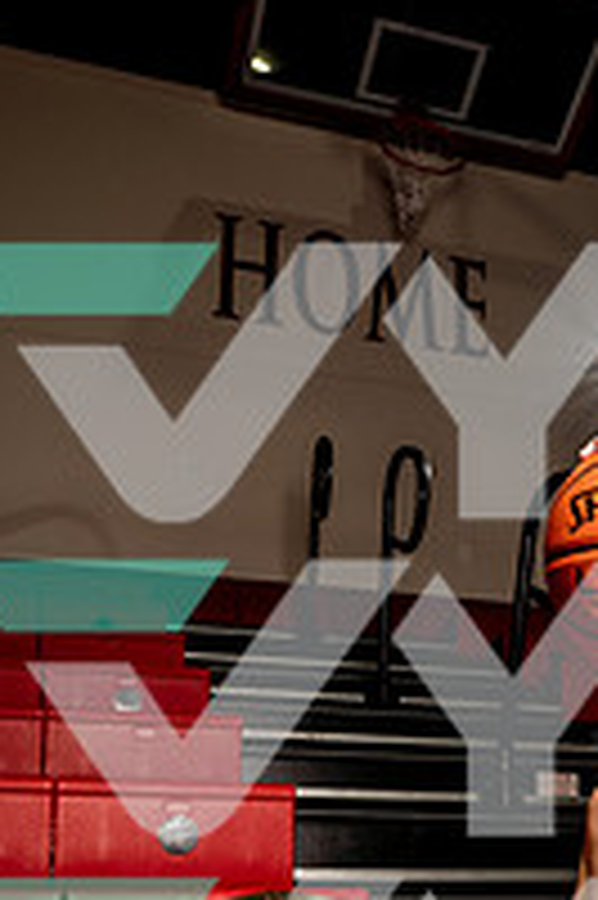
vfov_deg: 35.8
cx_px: 620
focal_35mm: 54
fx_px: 1348
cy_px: 702
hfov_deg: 23.8
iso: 100
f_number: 7.1
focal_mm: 24
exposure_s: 1/250
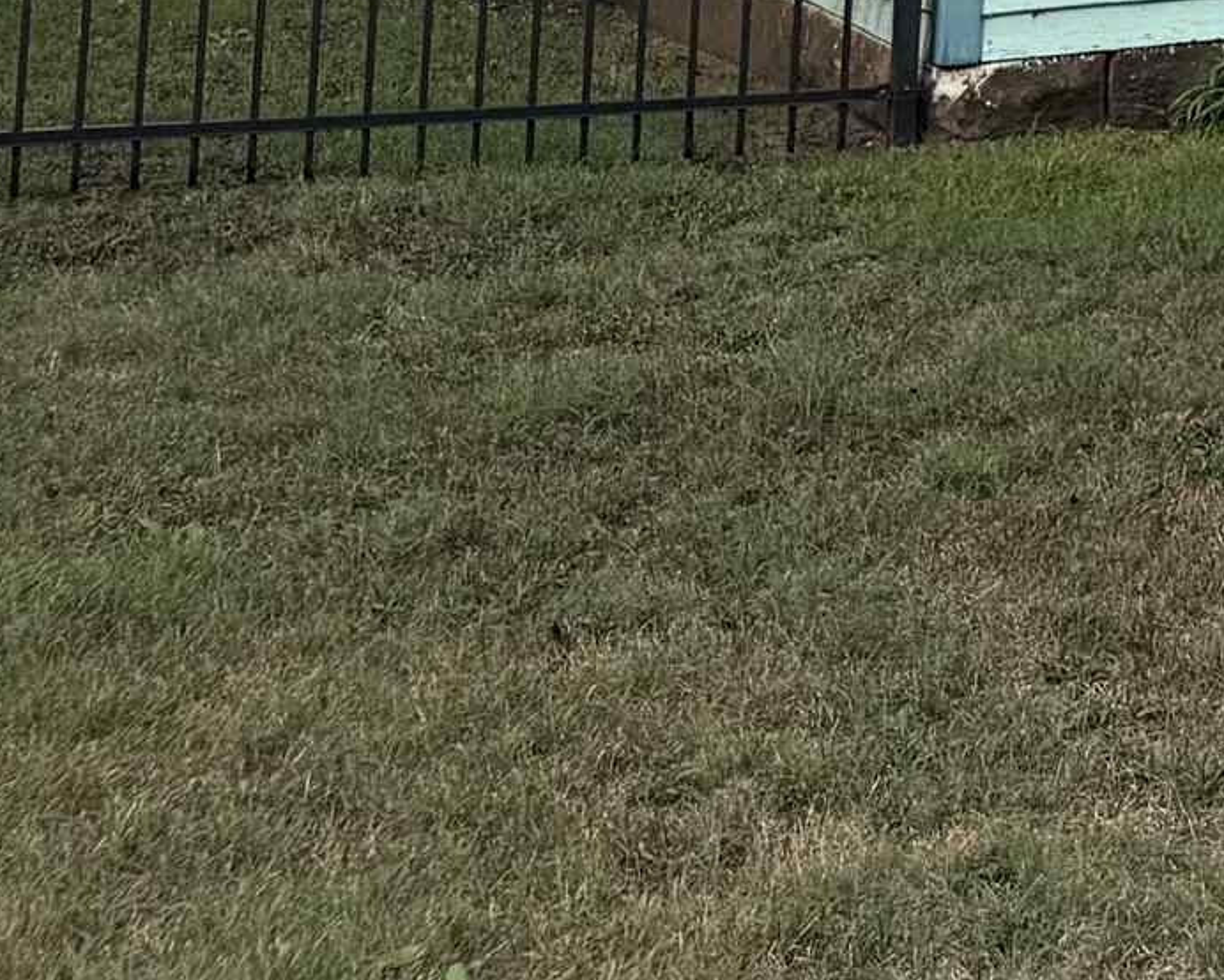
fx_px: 3769
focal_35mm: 104
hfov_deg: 16.4
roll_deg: -1.4
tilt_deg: +6.3
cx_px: 1969
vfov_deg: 13.1
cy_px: -886
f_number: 1.78
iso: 80
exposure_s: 1/6173
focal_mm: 6.76
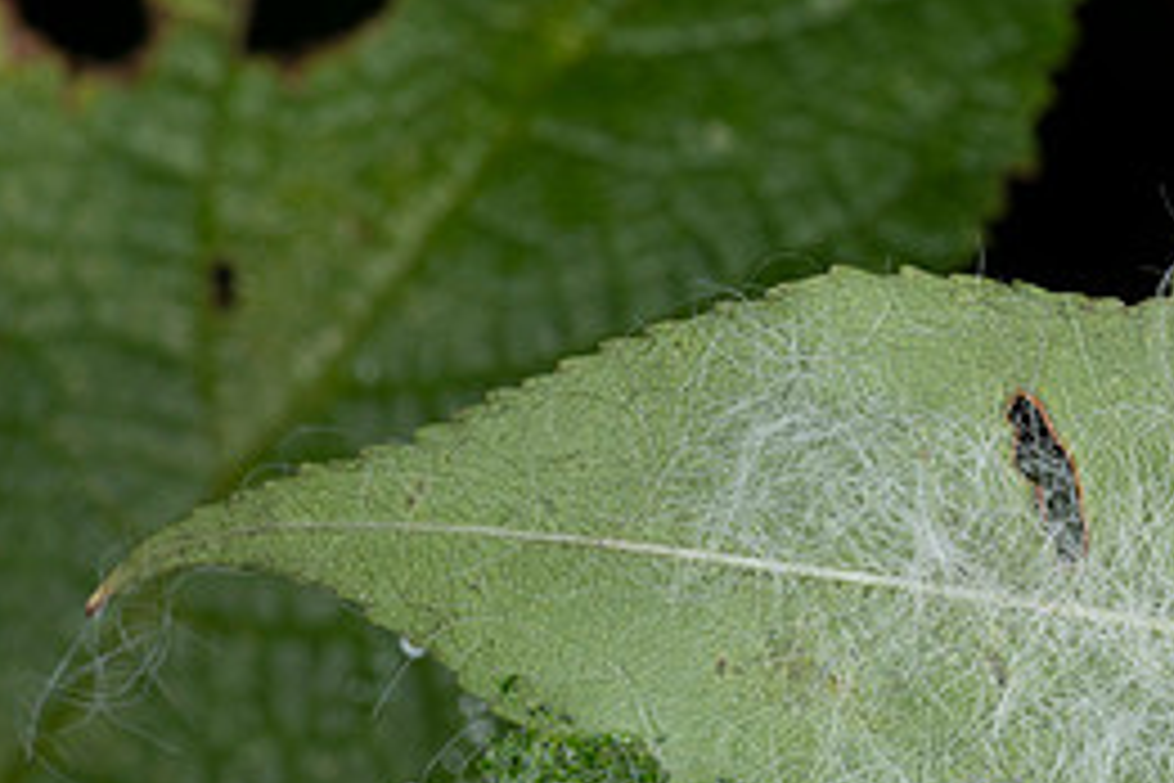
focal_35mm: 233
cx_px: 1210
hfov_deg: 8.8
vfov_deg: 5.9
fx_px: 7598
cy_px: 709
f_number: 22
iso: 64
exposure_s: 1/200
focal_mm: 105
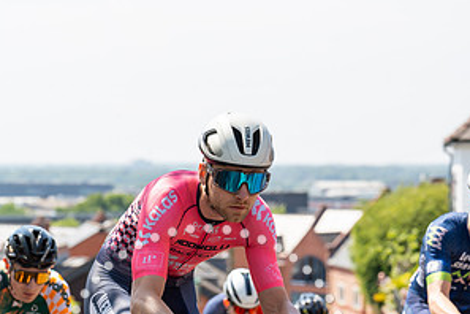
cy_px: 238
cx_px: 236
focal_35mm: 129
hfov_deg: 15.9
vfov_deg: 10.6
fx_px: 1684
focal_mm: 85
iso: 160
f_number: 4.5
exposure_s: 1/800
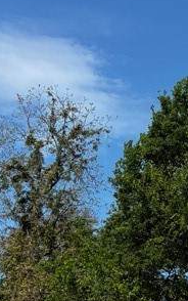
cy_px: 378
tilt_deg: +3.7
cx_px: 337
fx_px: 786
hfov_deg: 12.5
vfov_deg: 20.1
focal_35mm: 96
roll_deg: +1.8
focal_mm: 5.96
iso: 50
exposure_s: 1/3534
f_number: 1.6
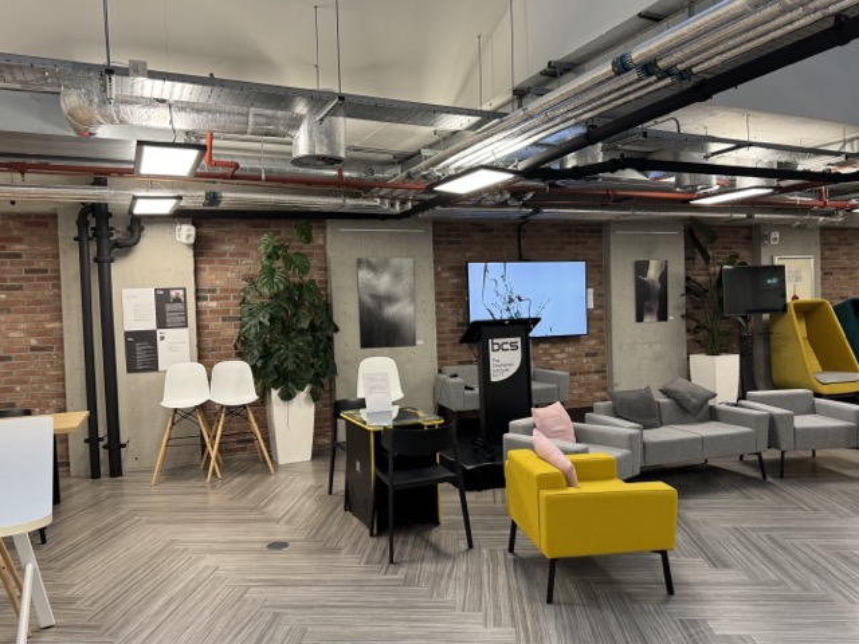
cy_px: 322
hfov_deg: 71.6
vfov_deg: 56.8
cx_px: 430
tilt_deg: -1.5
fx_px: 596
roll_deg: -1.1
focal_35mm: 24
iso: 200
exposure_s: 1/100
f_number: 1.78
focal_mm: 6.86
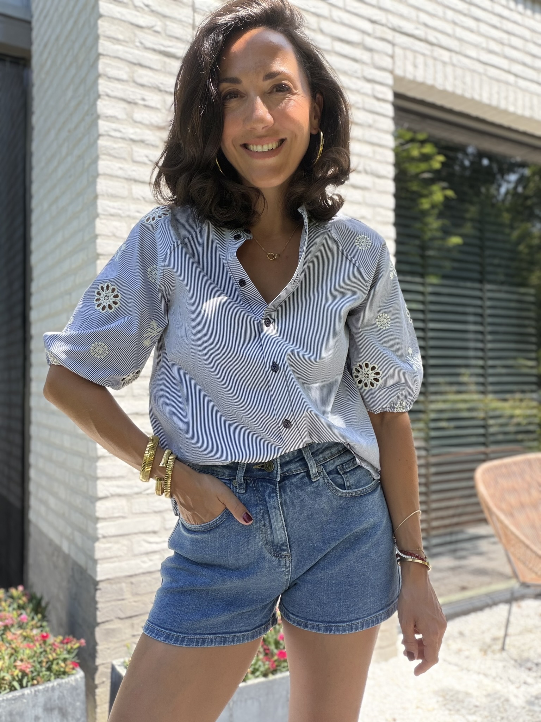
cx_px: 270
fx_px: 625
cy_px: 361
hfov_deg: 46.8
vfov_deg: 60.0
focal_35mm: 30
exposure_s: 1/419
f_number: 1.9
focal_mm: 2.71
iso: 40
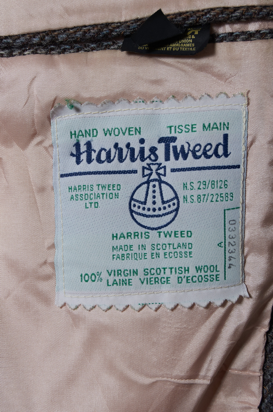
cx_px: 136
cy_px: 206
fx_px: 941
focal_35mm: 82
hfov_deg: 16.5
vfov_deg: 24.6
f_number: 9
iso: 200
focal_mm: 55
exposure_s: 1/100
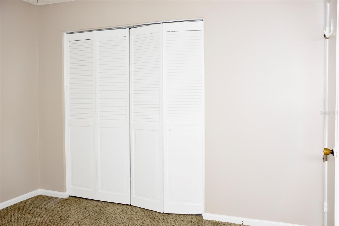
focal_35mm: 33
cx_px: 170
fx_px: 311
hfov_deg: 57.2
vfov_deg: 40.0
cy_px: 113
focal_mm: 22
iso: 100
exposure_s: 1/60
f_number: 4
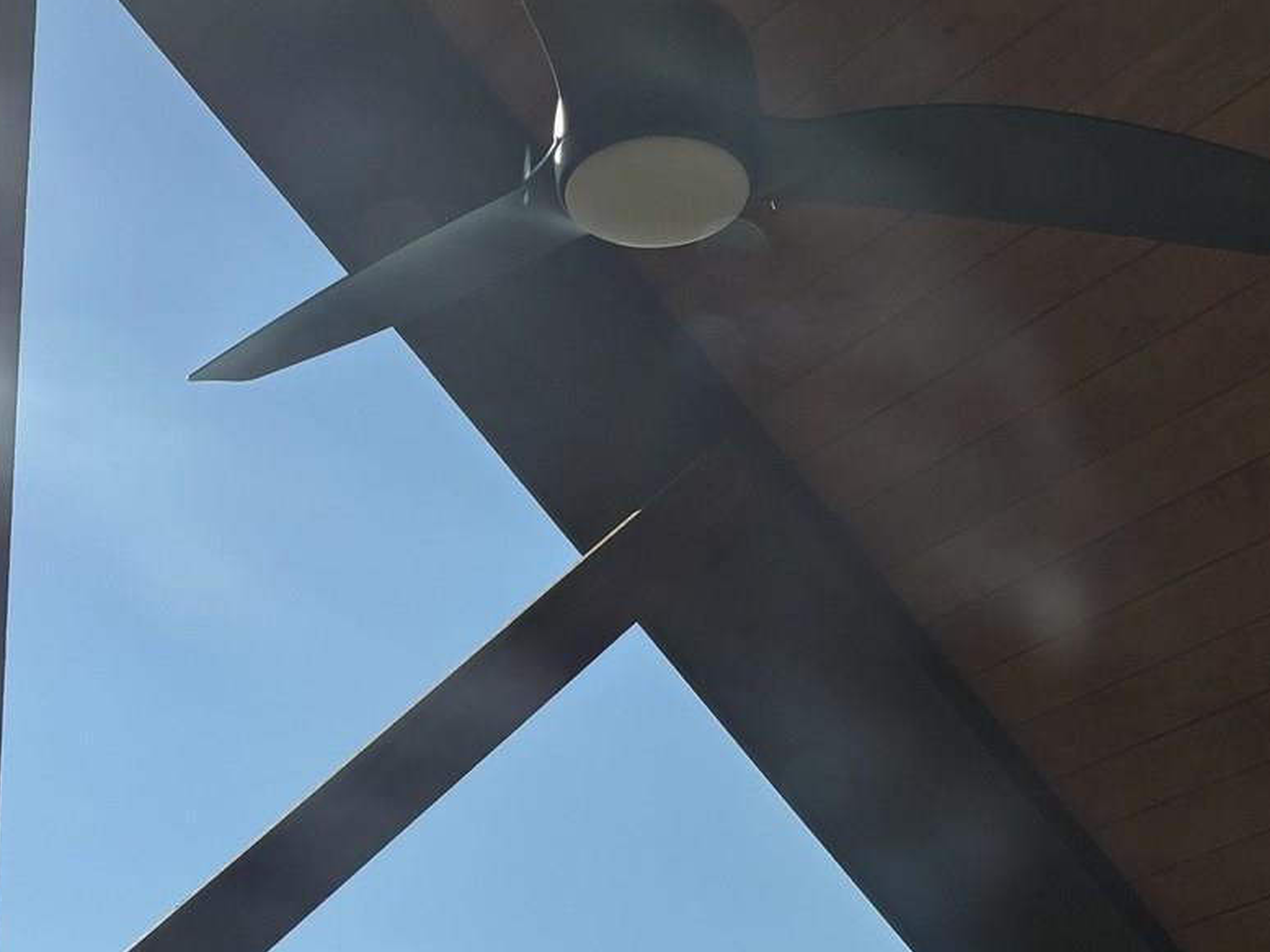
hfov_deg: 24.7
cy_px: 1228
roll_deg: -2.5
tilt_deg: +13.1
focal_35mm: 77
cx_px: 171
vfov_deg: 17.9
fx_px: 2824
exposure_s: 1/7194
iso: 50
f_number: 1.6
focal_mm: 5.96
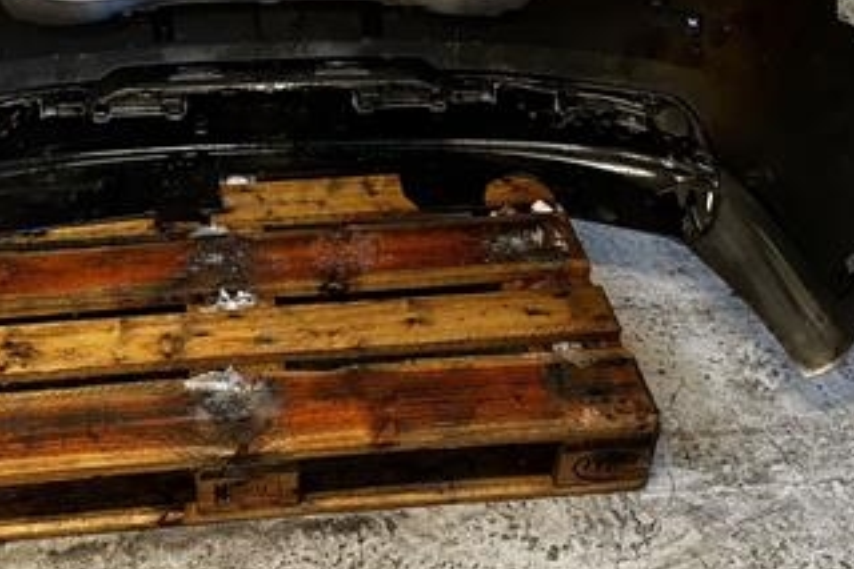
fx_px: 1185
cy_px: 134
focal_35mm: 50
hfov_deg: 39.1
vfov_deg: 26.6
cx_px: 272
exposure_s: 1/33
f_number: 1.78
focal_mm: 6.86
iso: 100
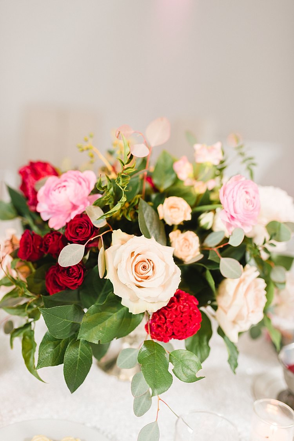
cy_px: 220
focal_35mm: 35
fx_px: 428
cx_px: 147
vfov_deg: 54.4
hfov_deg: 37.9
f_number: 2.2
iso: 200
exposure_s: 1/125
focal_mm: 35
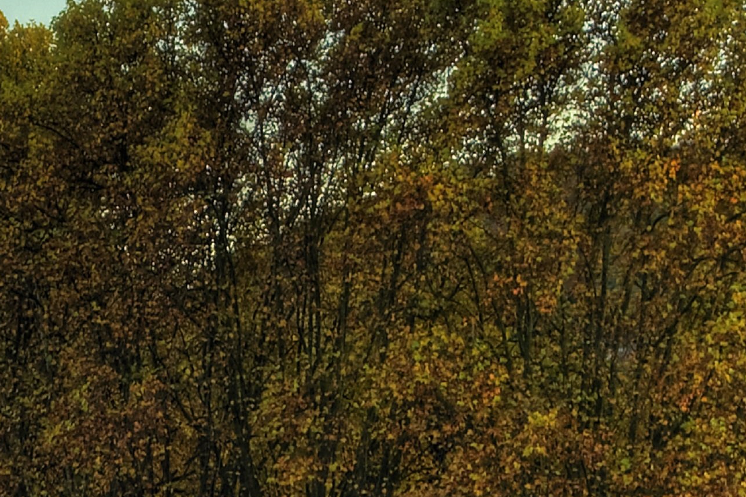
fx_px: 1865
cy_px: 391
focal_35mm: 90
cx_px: -125
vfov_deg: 15.1
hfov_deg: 21.2
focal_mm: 20
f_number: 22
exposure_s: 1/5
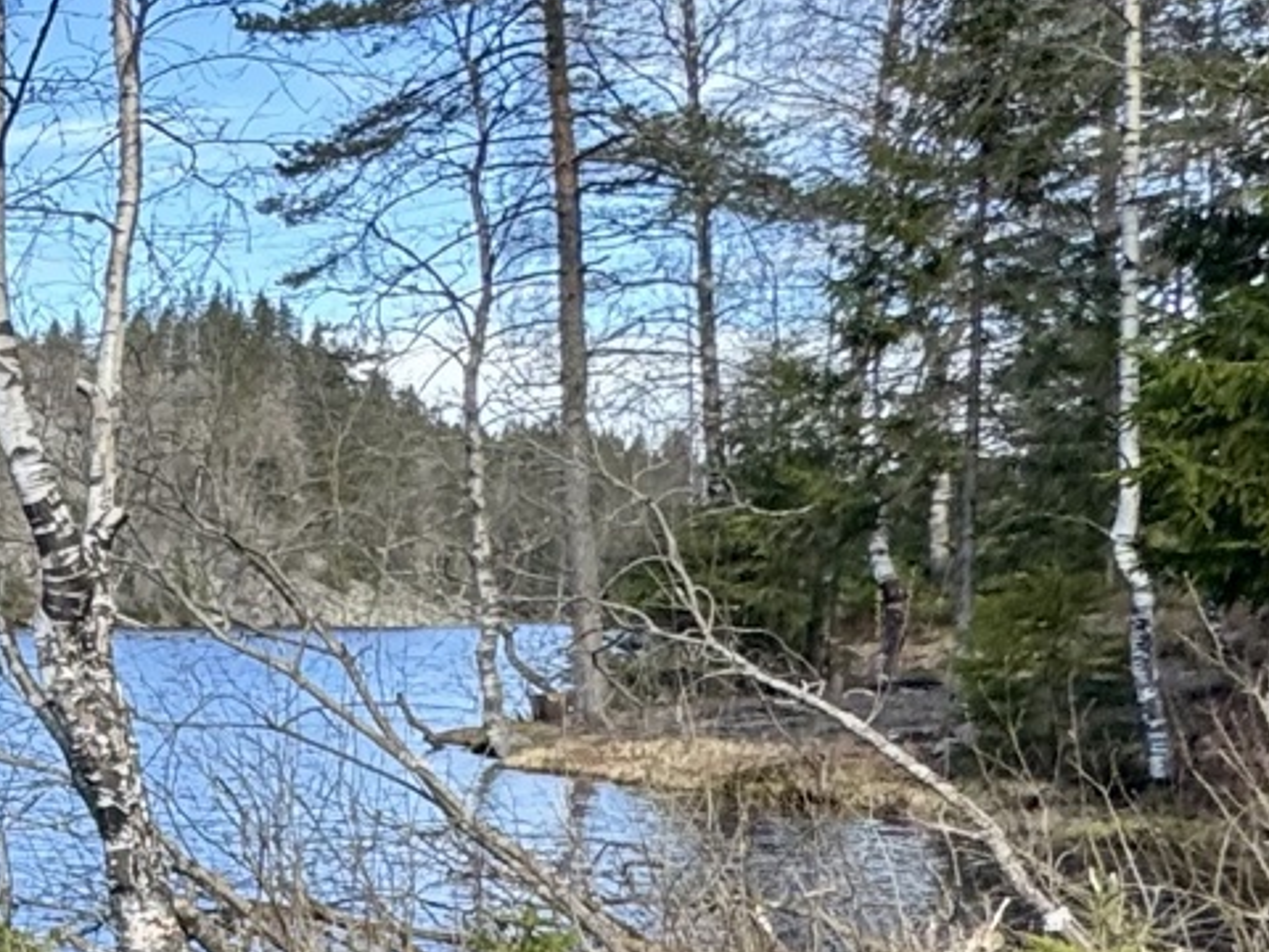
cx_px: -1089
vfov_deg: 26.0
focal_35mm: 56
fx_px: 2053
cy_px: 640
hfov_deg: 21.0
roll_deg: -1.6
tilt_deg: -1.4
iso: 40
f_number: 2.2
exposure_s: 1/327
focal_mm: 2.22
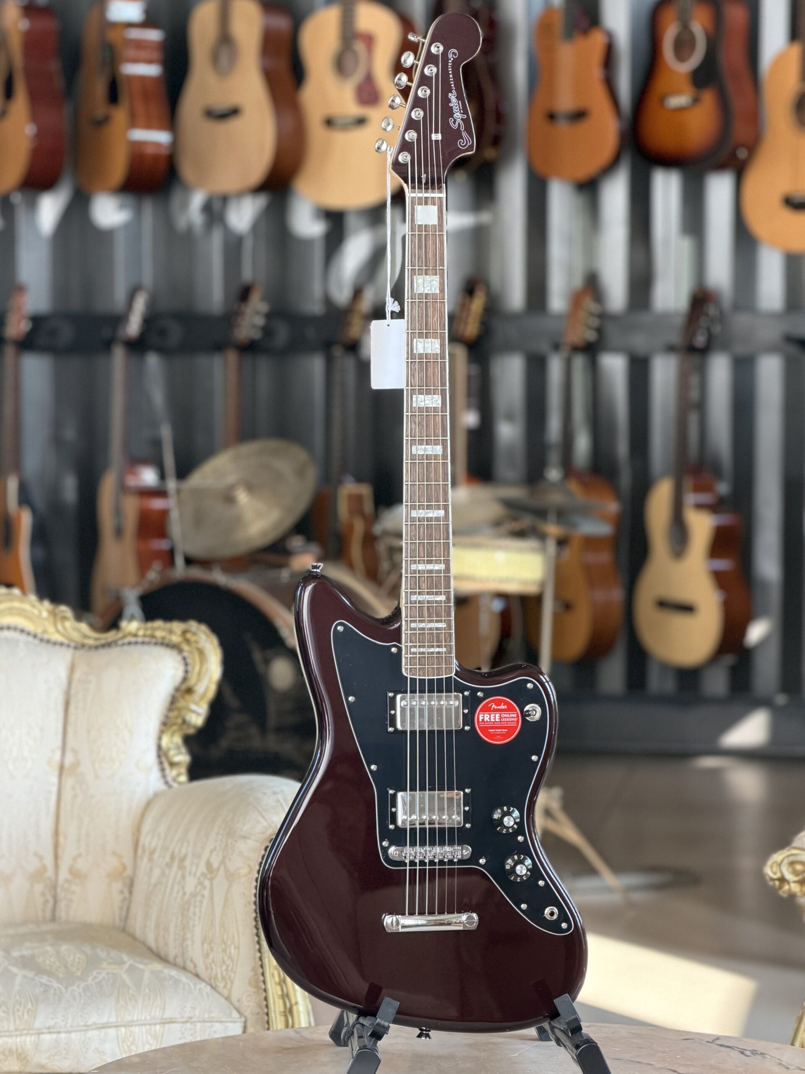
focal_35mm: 100
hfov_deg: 14.8
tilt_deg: -5.4
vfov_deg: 19.6
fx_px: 3101
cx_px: 402
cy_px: 537
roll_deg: +0.6
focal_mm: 16.89
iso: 320
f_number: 2.8
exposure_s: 1/121
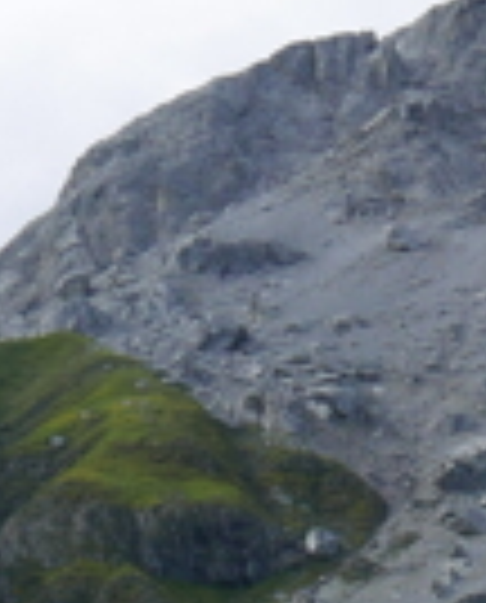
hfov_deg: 6.2
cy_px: 1098
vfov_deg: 7.6
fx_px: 4403
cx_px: 875
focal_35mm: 246
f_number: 5.6
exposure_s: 1/500
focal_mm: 19.9
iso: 200
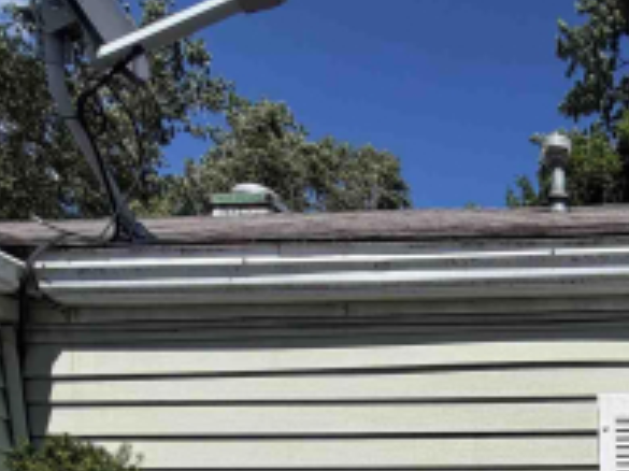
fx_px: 872
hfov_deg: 31.8
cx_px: 785
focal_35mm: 48
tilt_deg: -7.7
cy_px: 748
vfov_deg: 23.0
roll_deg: +0.3
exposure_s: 1/1235
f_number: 2.2
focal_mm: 2.22
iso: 20
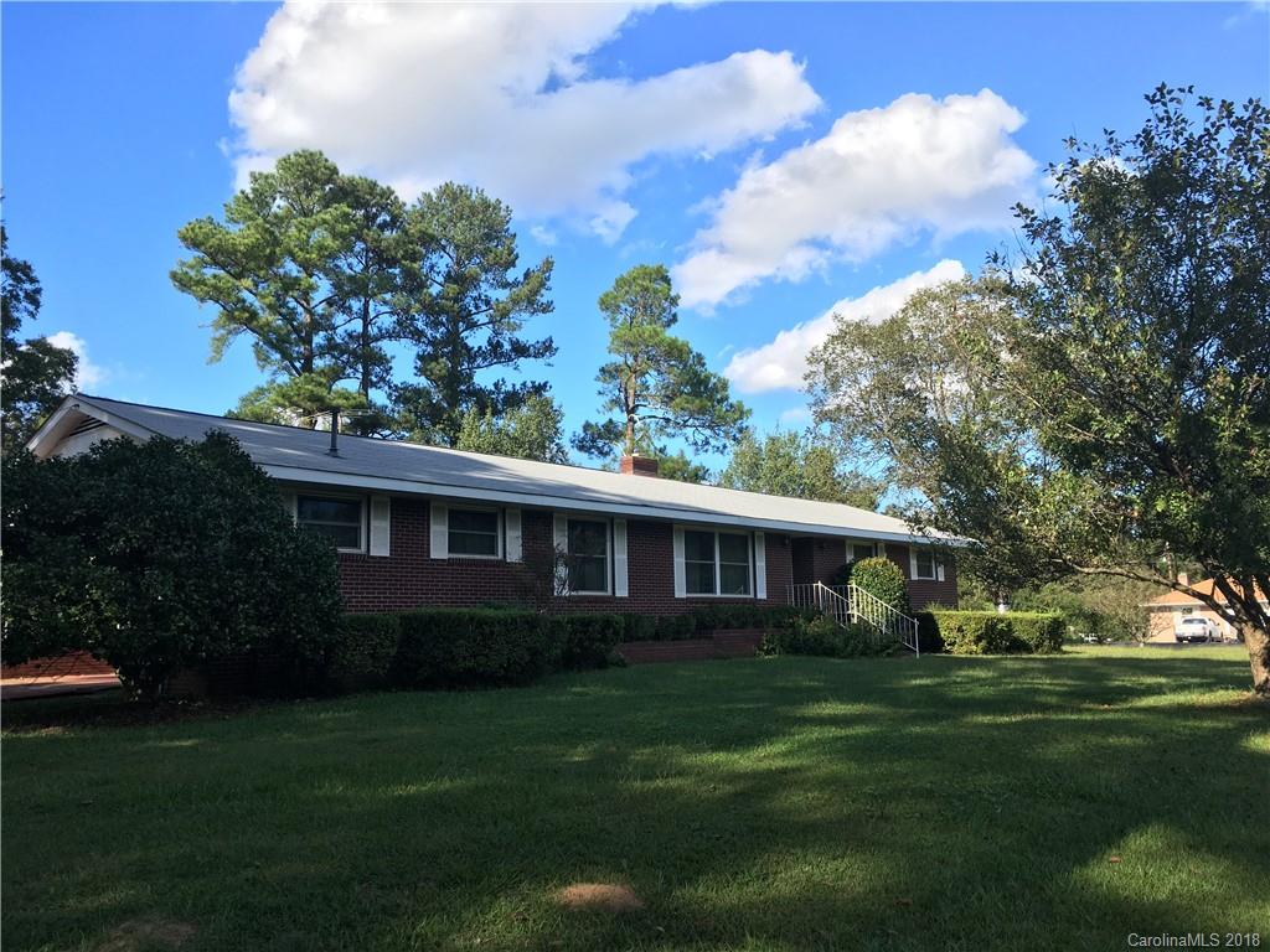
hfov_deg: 61.7
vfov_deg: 48.2
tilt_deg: +6.9
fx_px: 1064
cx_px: 635
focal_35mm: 29
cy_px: 476
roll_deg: +0.2
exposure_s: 1/699
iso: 25
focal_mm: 4.15
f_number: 2.2
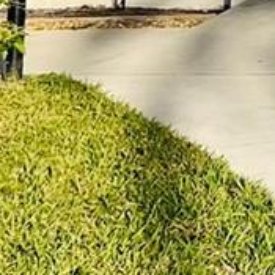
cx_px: 823
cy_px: -387
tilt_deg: +5.5
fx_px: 1887
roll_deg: +0.5
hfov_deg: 7.4
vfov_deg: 7.7
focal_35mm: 210
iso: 50
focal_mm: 5.1
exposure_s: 1/3311
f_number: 1.6
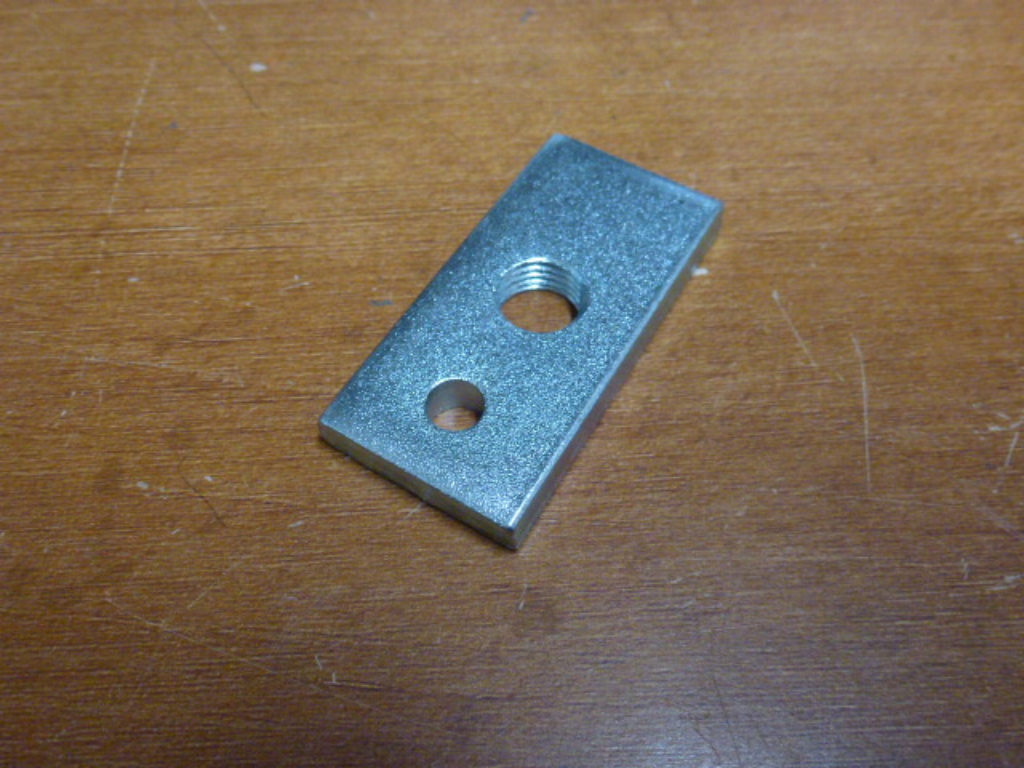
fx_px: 887
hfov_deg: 60.0
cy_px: 384
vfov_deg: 46.8
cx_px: 512
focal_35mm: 30
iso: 400
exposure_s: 1/40
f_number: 3.5
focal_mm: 5.4
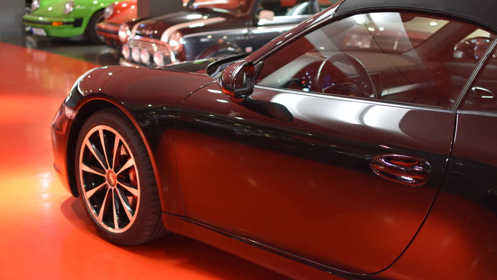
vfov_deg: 21.6
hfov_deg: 37.5
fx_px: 732
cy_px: 115
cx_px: 248
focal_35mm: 56
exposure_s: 1/60
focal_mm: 35
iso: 1000
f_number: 1.8
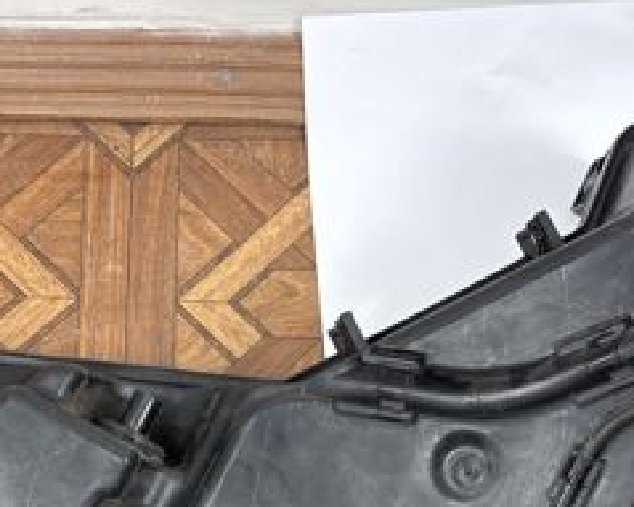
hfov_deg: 27.8
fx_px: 1275
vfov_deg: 21.5
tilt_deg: -72.7
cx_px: 249
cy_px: 535
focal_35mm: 68
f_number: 1.6
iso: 40
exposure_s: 1/100
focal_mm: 5.96
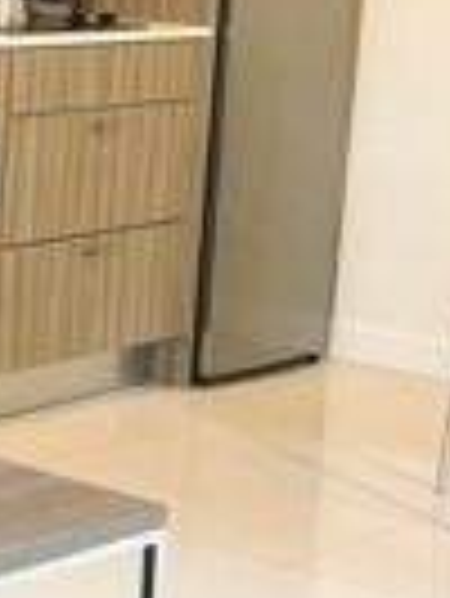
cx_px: -396
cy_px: 189
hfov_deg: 11.0
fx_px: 2163
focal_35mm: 125
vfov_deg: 15.7
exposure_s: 1/120
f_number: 1.6
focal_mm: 4.2
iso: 64
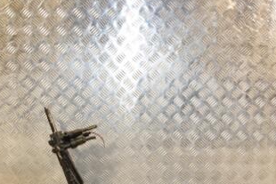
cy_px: 155
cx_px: 142
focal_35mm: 61
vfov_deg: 21.9
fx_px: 468
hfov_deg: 32.9
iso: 800
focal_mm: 21
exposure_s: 1/200
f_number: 7.1
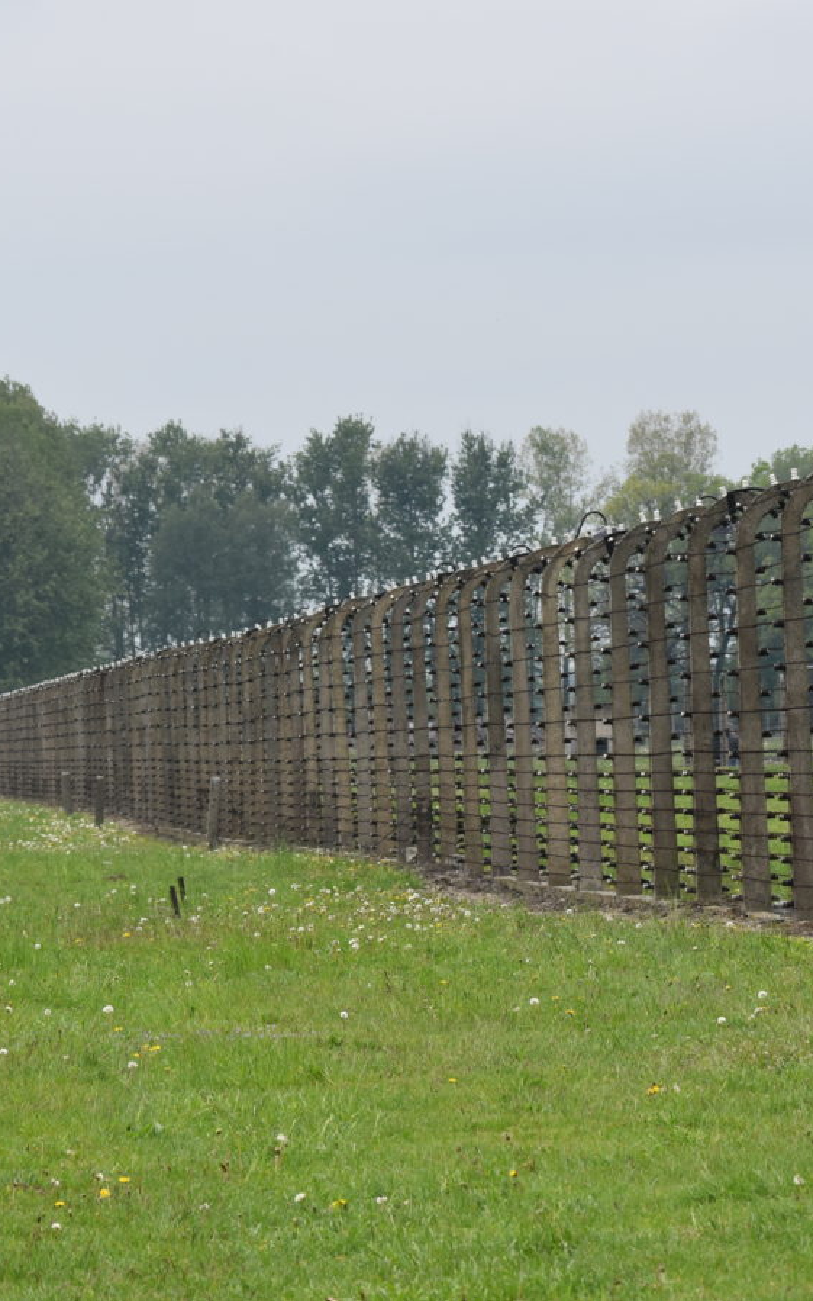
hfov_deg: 5.2
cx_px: 546
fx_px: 8965
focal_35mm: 253
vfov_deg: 8.3
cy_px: 651
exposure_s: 1/320
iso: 200
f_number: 9
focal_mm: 110
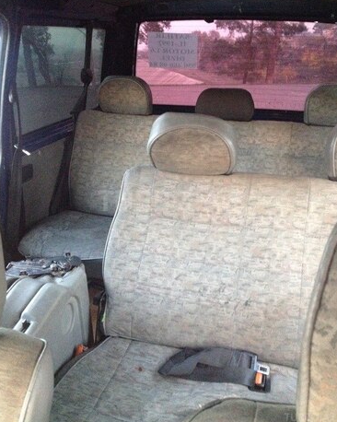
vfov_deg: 49.1
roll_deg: -0.3
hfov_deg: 40.1
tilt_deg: -17.1
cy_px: 201
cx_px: 168
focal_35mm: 37
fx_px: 462
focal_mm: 4.28
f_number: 2.4
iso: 500
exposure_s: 1/15
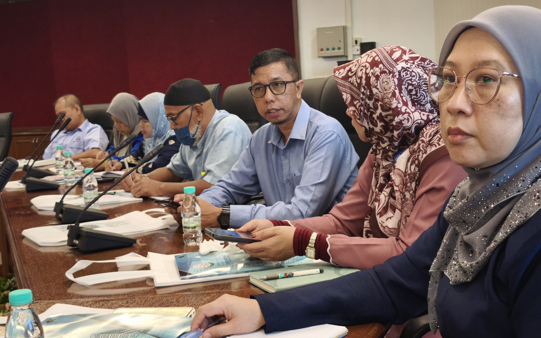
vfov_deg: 26.3
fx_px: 722
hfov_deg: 41.1
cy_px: 150
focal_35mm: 49
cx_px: 270
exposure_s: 1/100
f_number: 1.6
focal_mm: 6.57
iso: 250
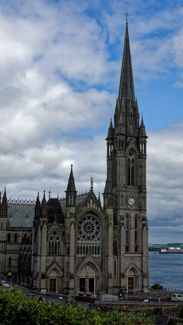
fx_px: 479
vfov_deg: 37.5
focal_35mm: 56
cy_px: 162
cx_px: 106
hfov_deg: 21.6
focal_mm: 35
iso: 200
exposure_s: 1/500
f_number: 8
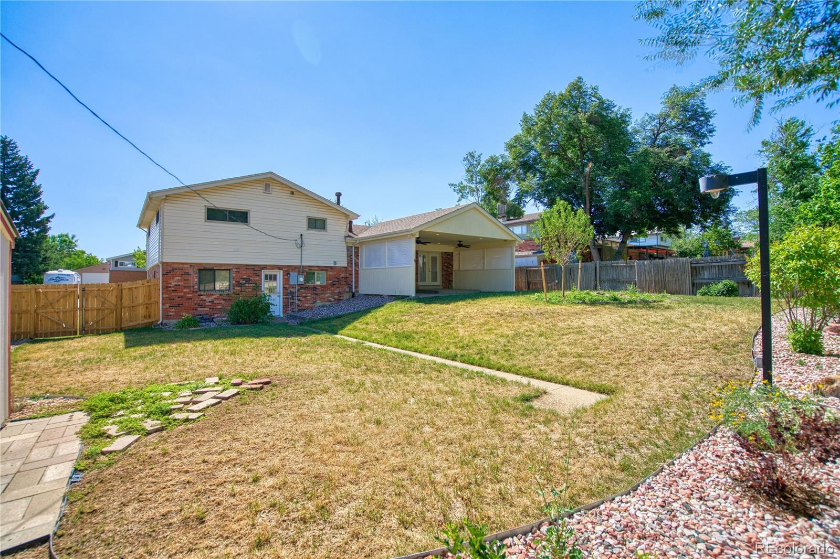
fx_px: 373
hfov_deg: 96.7
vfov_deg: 73.7
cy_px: 280
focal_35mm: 16
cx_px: 420
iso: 500
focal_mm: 16
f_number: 4
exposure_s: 1/3200
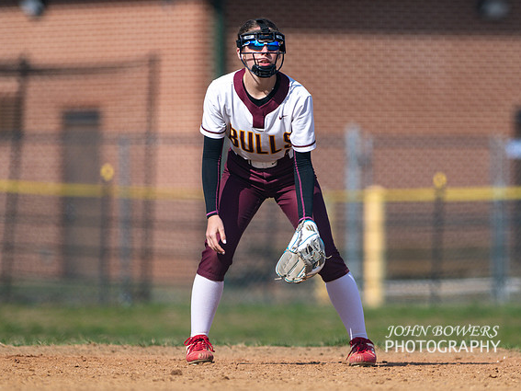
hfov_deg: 3.9
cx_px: 243
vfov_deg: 2.9
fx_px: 7659
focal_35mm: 509
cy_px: 182
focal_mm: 300
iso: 110
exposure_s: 1/3200
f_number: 2.8
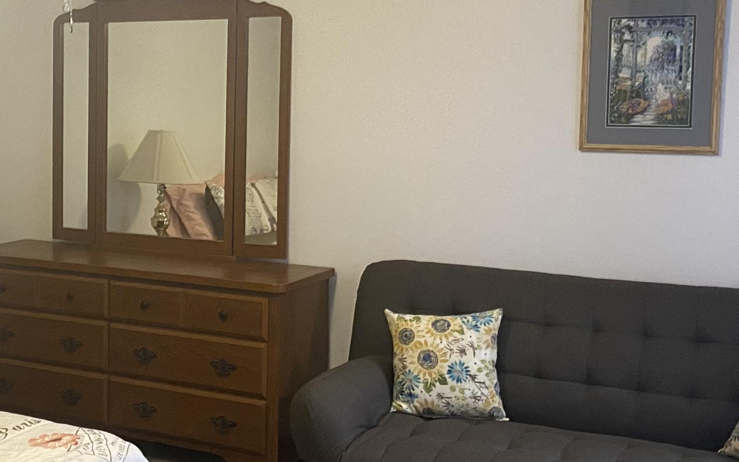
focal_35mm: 58
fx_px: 1168
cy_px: 225
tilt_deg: -7.1
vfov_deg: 22.4
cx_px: 139
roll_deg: +0.5
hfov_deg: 34.0
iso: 400
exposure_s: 1/60
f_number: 1.8
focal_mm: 4.25
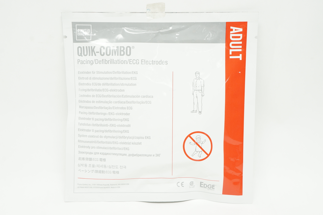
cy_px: 108
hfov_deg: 42.4
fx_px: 417
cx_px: 162
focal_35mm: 46
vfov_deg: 28.9
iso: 400
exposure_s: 1/15
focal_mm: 31
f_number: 10
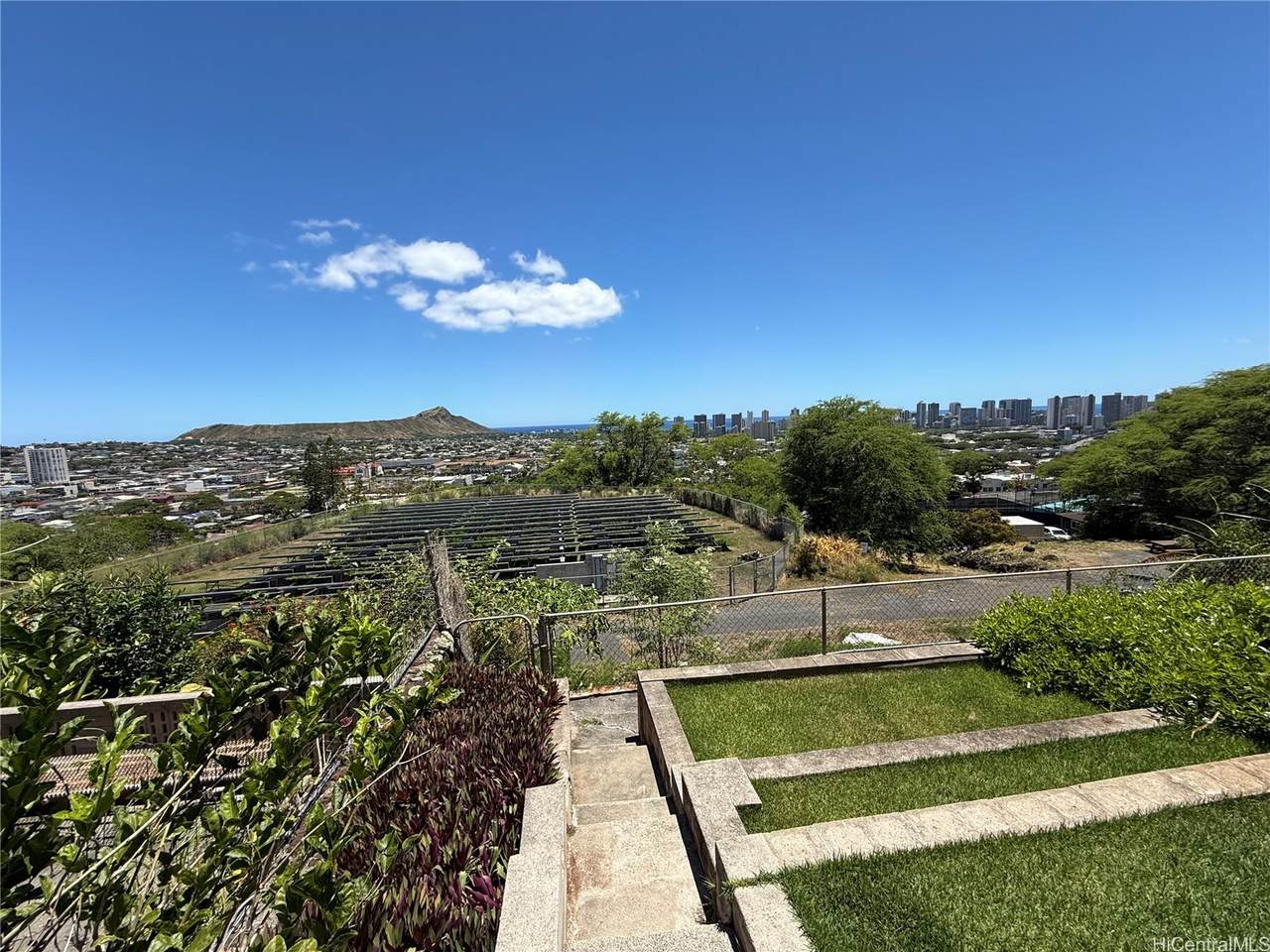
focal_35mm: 14
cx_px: 635
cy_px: 476
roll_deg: +1.7
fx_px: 514
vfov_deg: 85.7
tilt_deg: -5.9
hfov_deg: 102.1
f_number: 2.2
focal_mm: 2.22
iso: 50
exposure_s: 1/2165
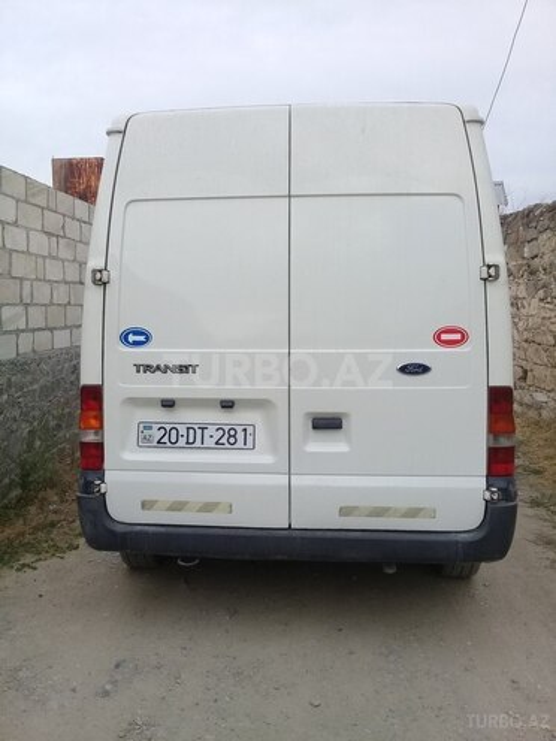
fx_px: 664
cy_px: 370
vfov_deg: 58.4
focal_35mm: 31
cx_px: 278
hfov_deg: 45.4
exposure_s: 1/355
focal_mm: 3.3
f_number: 2.2
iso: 50
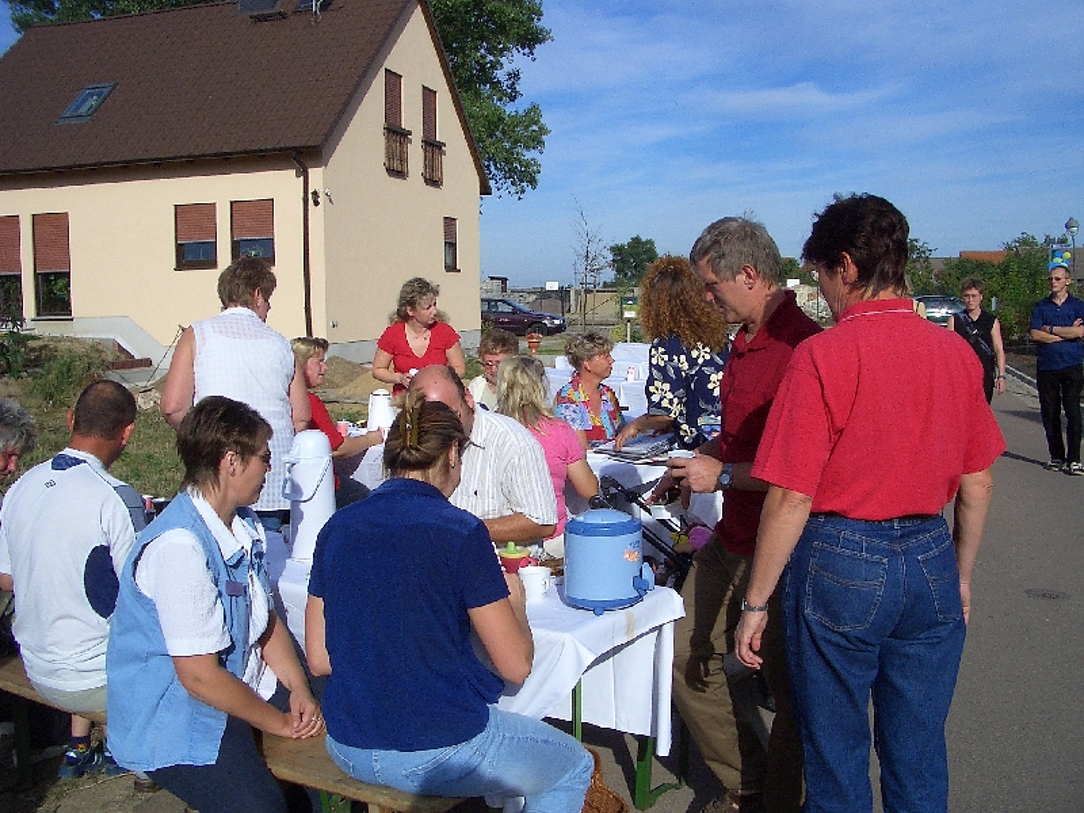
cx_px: 542
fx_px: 1096
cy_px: 406
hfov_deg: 52.6
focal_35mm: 35
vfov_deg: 40.7
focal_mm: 5.8
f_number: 4.3
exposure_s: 1/1600
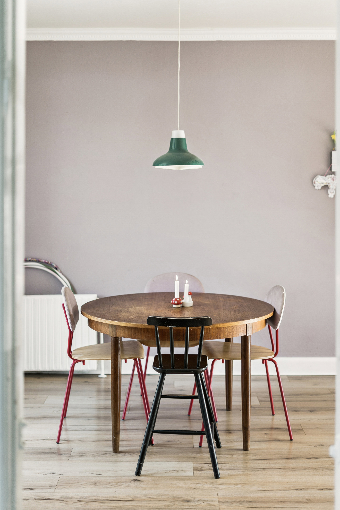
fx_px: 708
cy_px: 255
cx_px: 170
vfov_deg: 39.6
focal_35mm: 50
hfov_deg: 27.0
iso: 200
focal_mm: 50
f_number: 2
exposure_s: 1/160
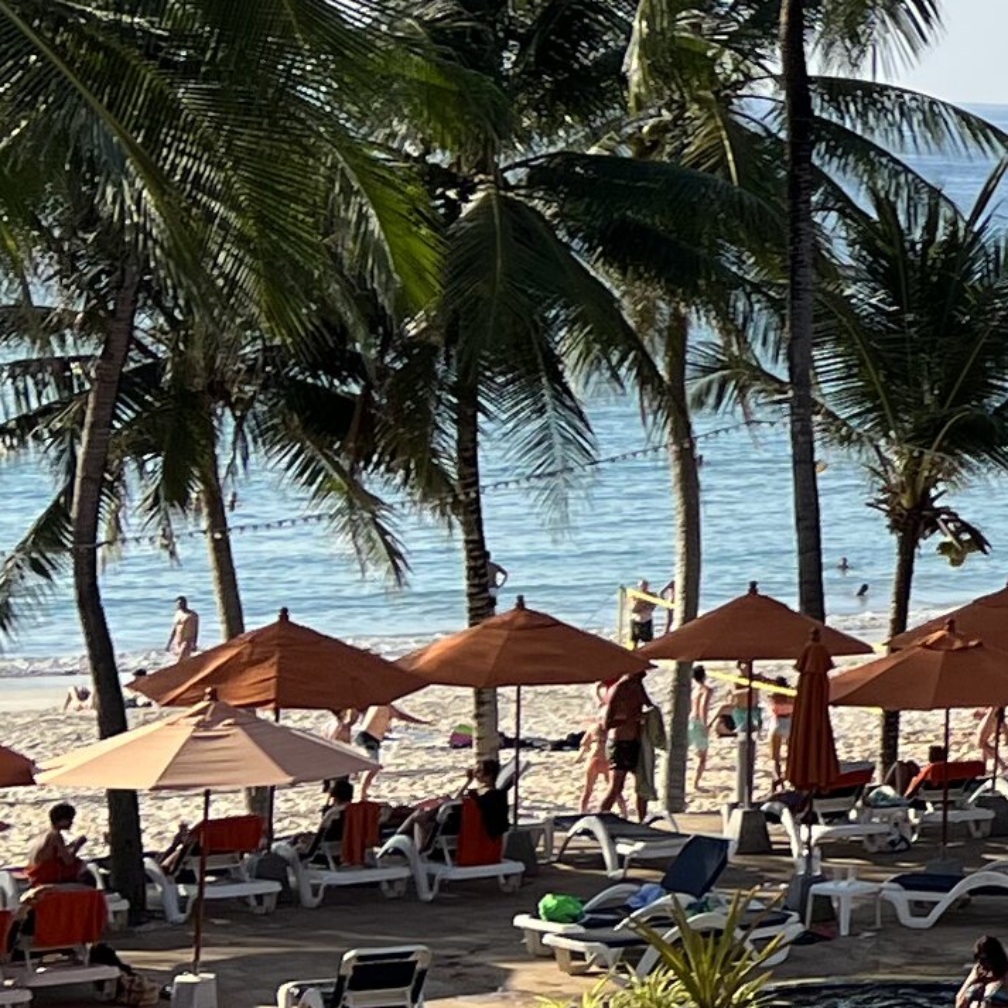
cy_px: 83
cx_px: 2374
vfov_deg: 13.4
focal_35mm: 129
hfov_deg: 11.4
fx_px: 4250
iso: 50
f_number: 1.5
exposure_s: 1/3704
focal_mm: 5.7
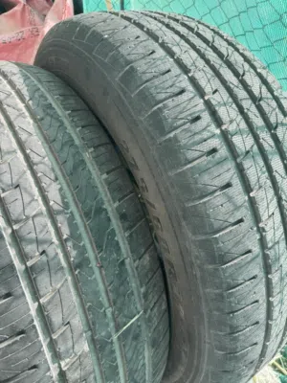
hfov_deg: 56.8
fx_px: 265
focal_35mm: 24
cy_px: 192
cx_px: 144
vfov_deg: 71.6
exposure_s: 1/289
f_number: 1.78
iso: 80
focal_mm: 6.76
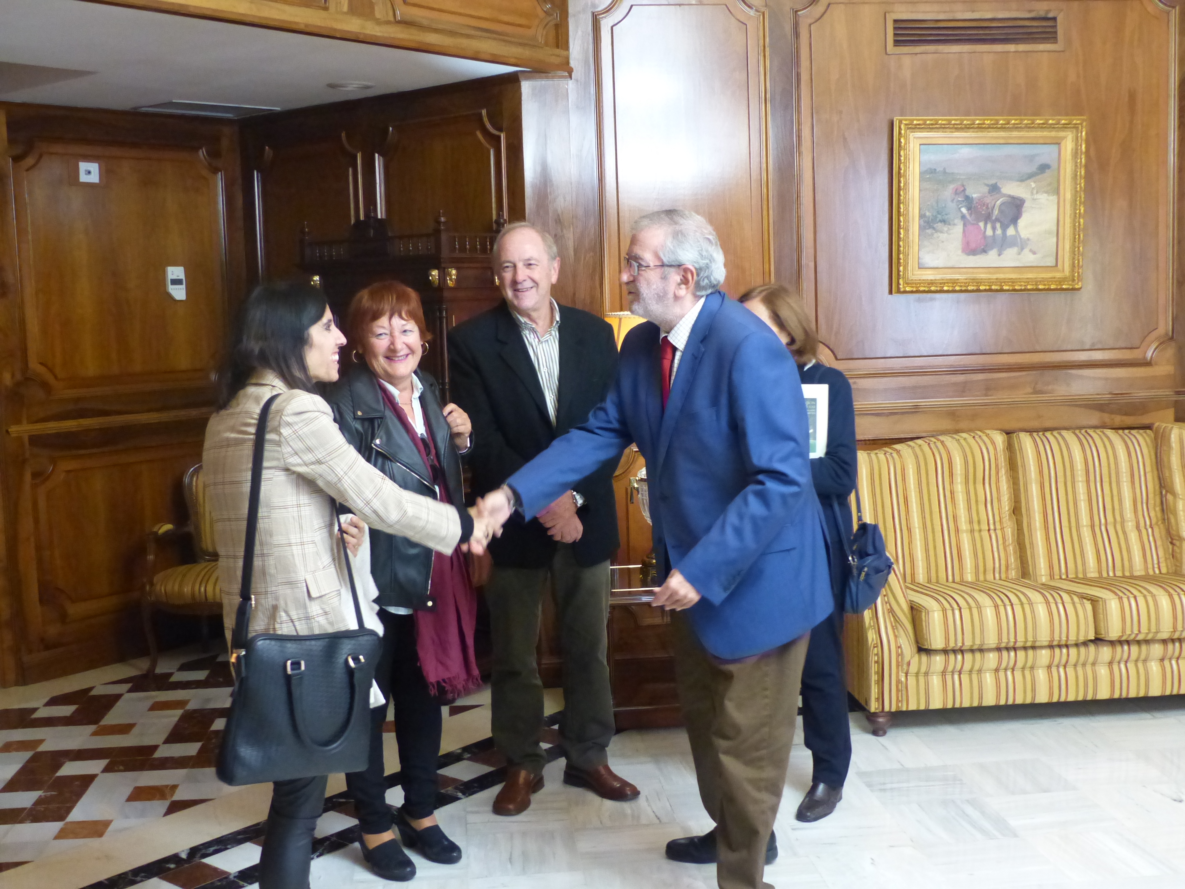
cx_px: 592
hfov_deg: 45.8
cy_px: 444
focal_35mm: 41
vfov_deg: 35.1
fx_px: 1404
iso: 800
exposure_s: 1/60
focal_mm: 7.4
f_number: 2.8
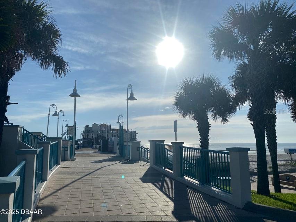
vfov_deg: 53.1
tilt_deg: +6.4
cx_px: 148
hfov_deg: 67.3
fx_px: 222
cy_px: 111
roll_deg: +0.3
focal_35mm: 26
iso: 40
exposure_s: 1/18868
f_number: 1.8
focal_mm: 4.25
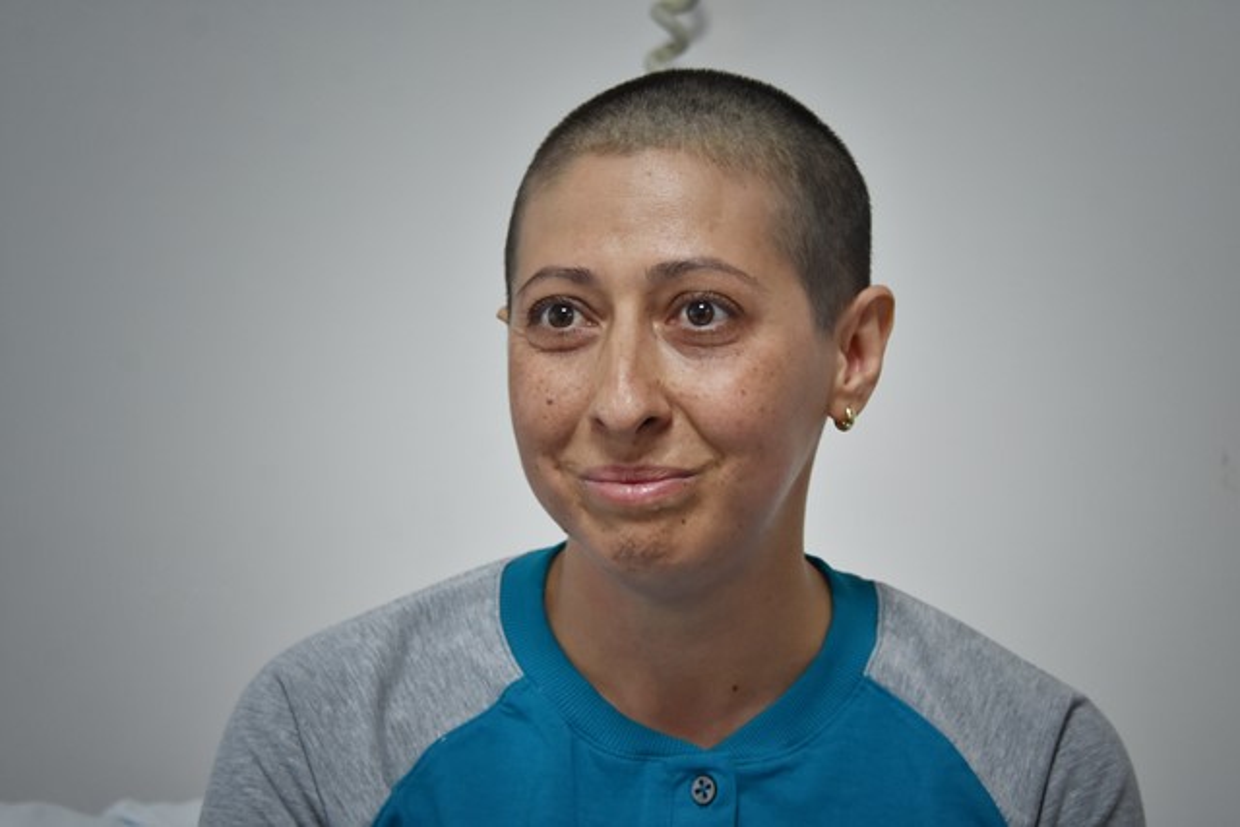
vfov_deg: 10.8
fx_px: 4392
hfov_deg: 16.1
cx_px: 620
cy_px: 414
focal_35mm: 128
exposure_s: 1/60
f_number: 5.6
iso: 1000
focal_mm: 85
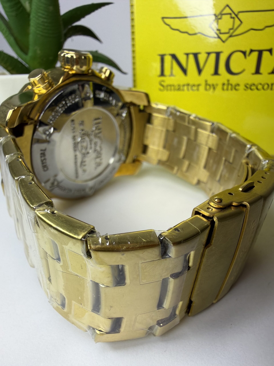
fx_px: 253
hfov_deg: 56.8
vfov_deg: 71.6
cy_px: 183
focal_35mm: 24
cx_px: 137
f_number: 2.2
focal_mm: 2.22
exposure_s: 1/448
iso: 50
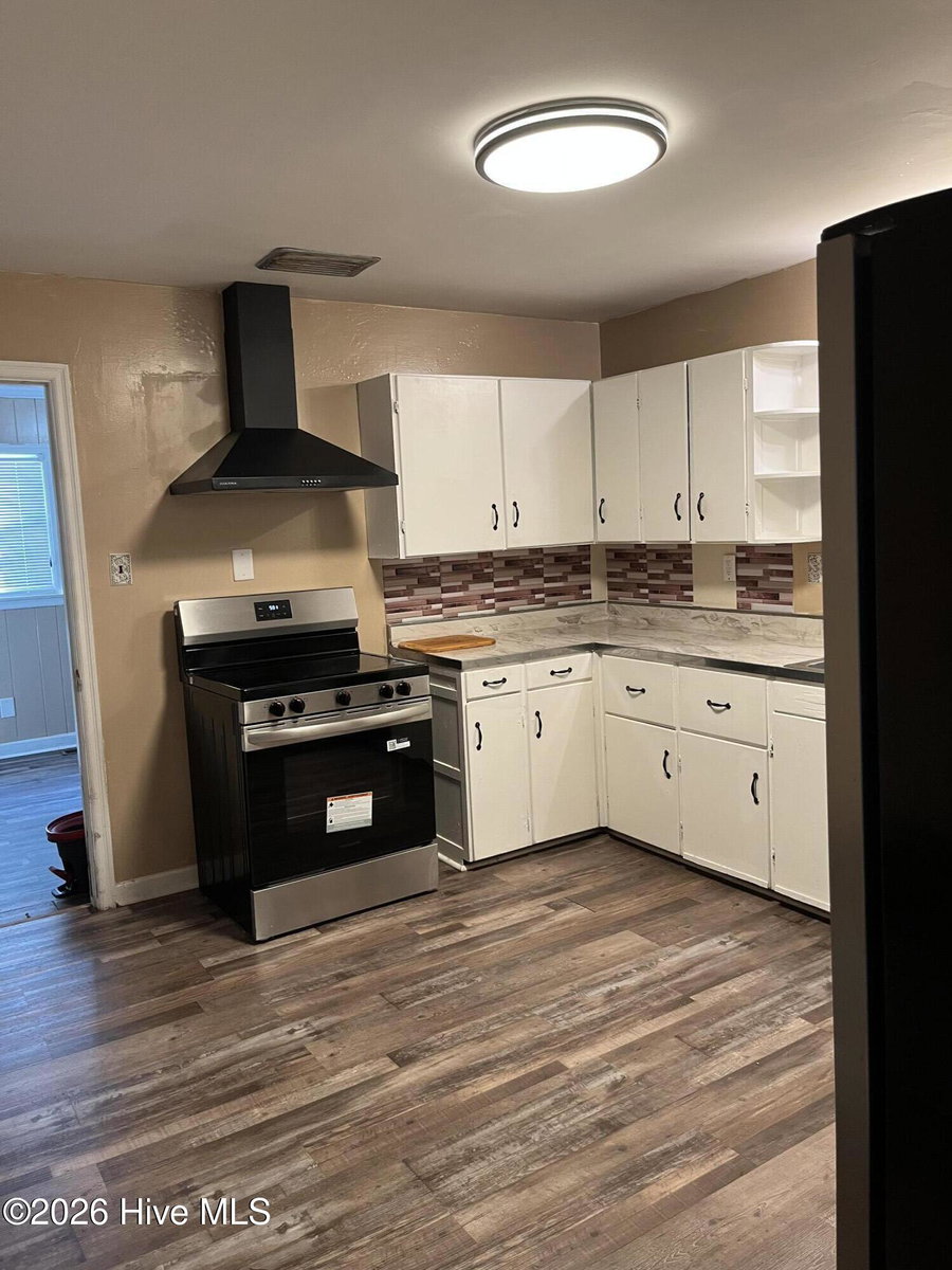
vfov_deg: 67.3
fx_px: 953
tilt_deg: -5.8
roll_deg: +2.2
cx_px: 476
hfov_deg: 53.1
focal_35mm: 26
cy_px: 635
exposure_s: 1/60
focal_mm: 5.1
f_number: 1.6
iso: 160
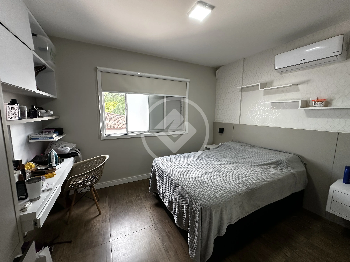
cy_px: 131
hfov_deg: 102.1
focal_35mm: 14
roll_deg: -1.0
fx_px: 142
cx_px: 175
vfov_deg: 85.7
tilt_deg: -6.8
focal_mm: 2.22
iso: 160
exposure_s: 1/99
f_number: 2.2
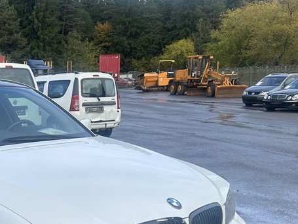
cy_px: 190
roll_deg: +2.8
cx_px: 42
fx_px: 465
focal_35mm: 54
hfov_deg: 34.0
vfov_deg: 26.3
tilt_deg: -10.1
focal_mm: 6.86
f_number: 1.78
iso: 80
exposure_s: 1/3155
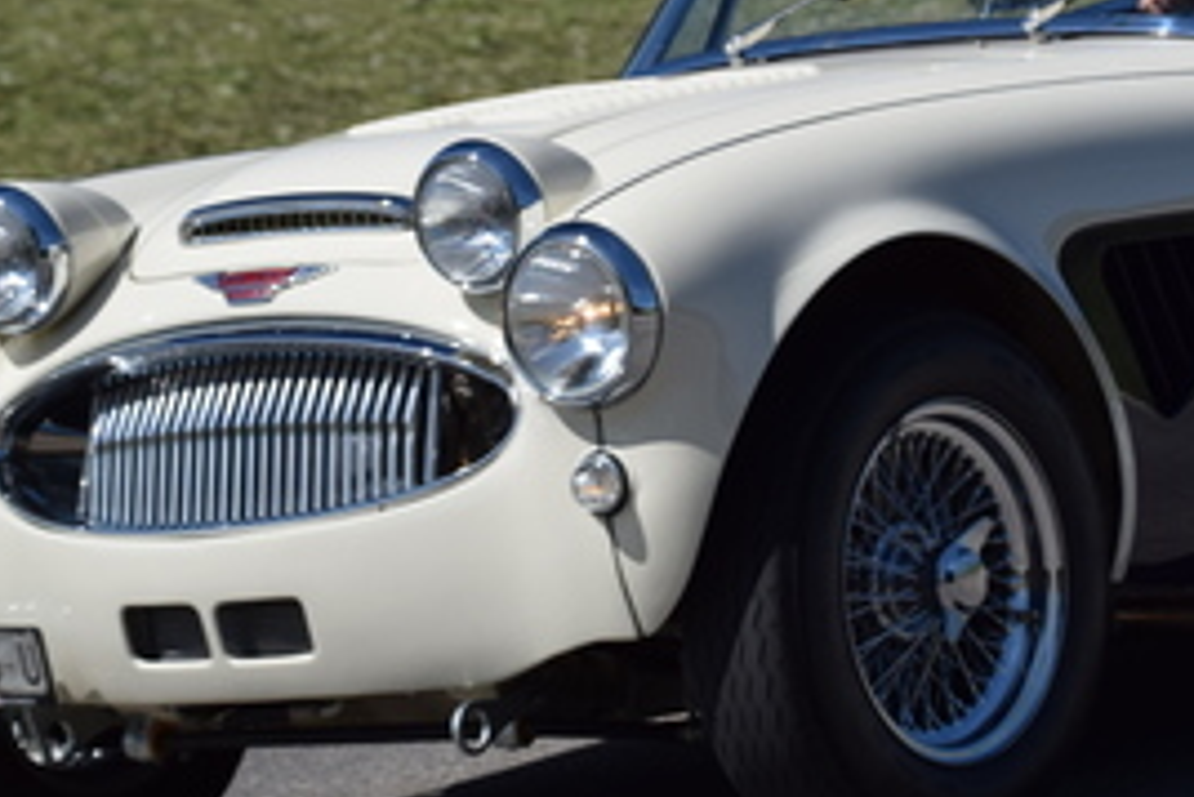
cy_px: 165
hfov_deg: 8.7
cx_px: 1018
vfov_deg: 5.8
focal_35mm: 235
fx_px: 7798
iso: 400
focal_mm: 70
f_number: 6.3
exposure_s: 1/1600
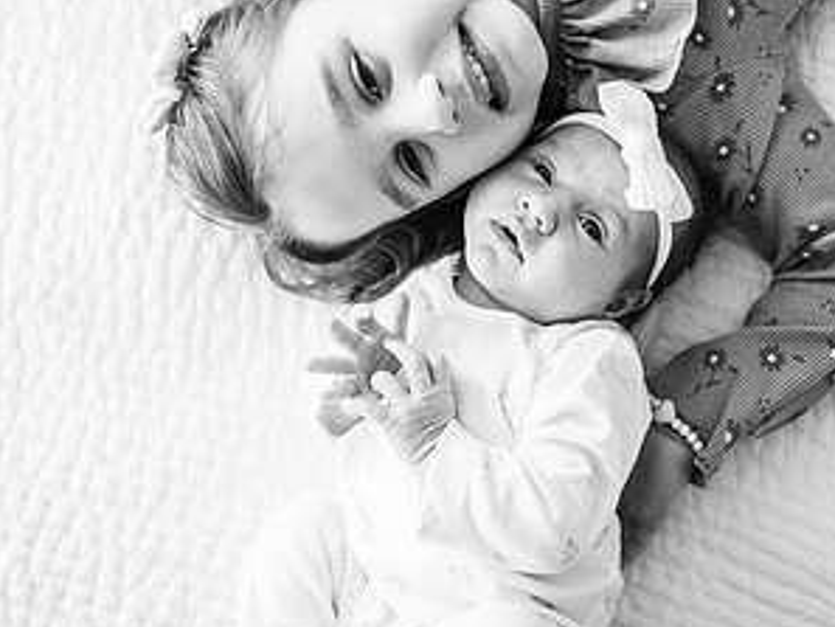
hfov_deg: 41.9
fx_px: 1086
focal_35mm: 45
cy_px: 173
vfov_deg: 31.7
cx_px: 495
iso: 640
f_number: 2.5
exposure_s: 1/250
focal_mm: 24
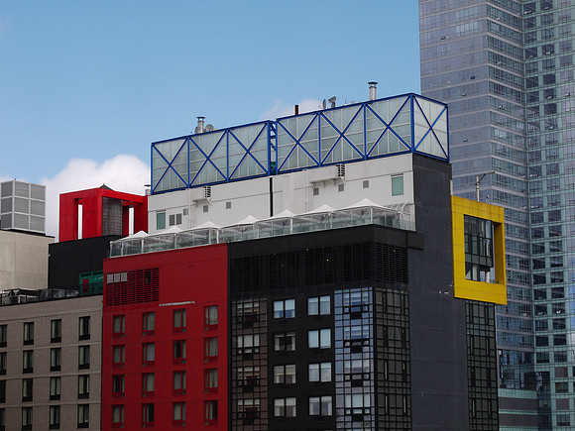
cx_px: 288
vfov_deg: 16.4
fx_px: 1495
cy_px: 216
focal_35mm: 90
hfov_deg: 21.8
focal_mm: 45
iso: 100
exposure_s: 1/160
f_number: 11
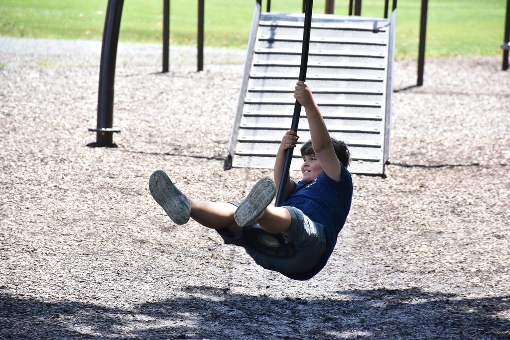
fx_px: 2975
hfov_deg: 9.8
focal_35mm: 210
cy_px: 170
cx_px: 255
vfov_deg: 6.5
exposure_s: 1/800
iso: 800
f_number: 5.6
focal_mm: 140
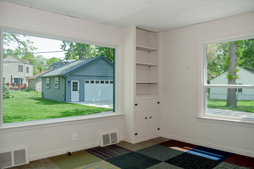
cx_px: 127
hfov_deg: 67.4
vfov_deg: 47.8
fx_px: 190
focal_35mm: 27
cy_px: 84
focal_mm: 18
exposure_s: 1/125
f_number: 5.6
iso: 200
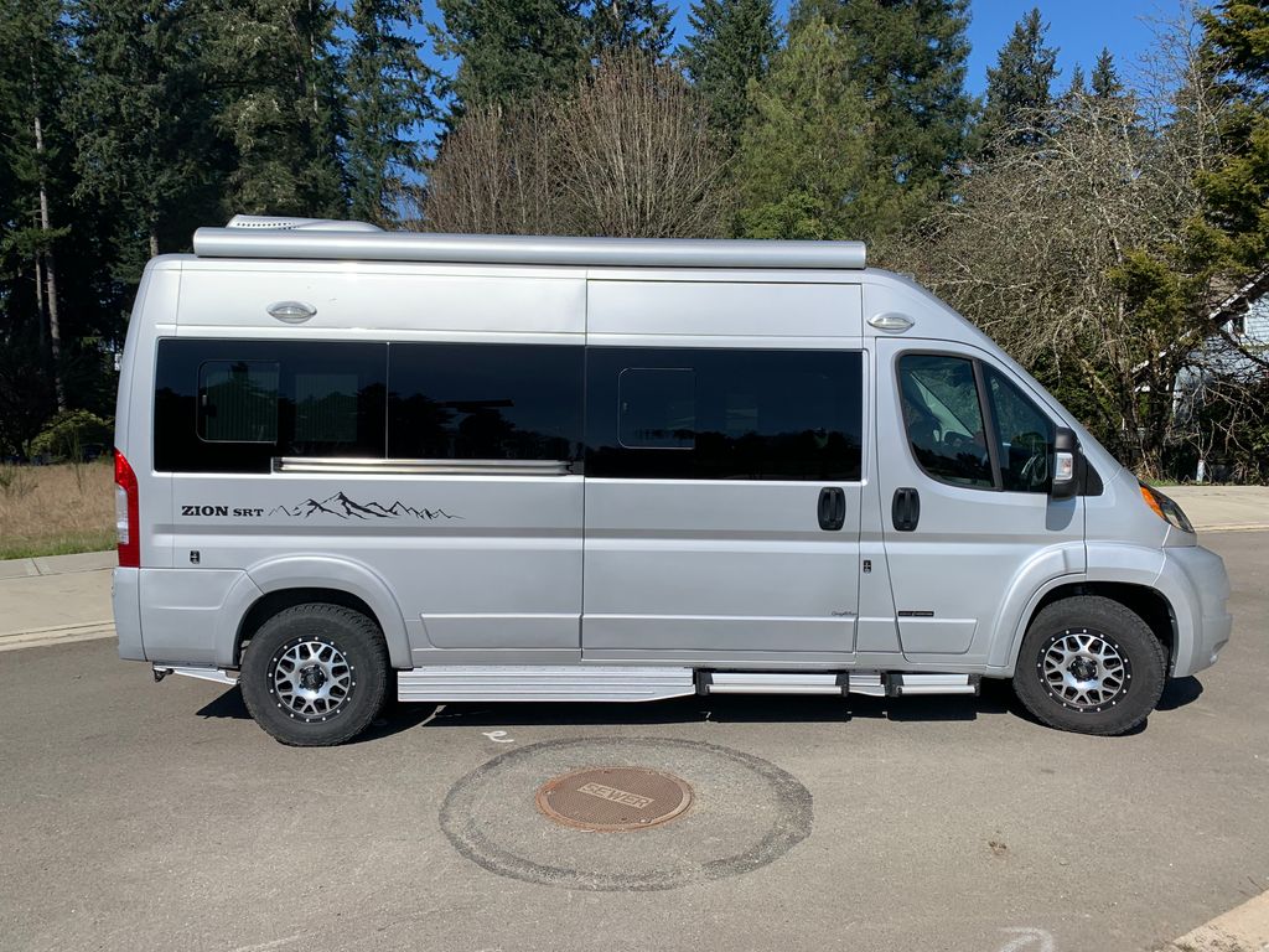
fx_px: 953
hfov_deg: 67.3
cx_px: 634
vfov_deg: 53.1
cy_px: 476
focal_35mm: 26
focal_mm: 4.25
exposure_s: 1/4098
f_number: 1.8
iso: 25
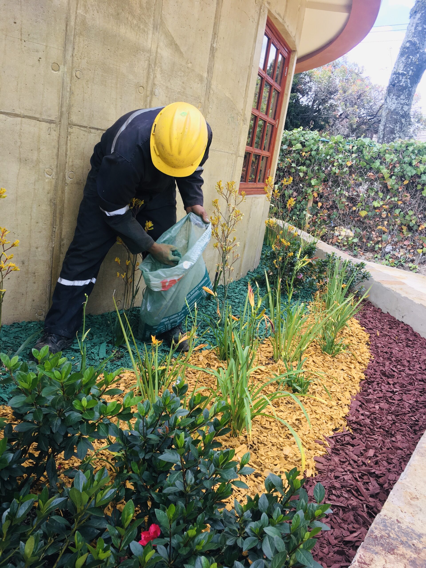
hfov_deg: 48.2
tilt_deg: -13.2
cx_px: 213
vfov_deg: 61.7
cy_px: 284
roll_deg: -8.1
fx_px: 476
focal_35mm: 29
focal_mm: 4.15
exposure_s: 1/129
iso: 25
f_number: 2.2
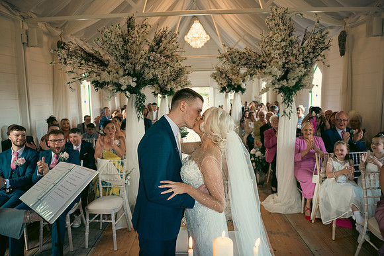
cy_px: 128
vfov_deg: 53.2
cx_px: 192
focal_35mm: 24
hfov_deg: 73.7
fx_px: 256
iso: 640
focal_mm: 24
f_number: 3.5
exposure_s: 1/160
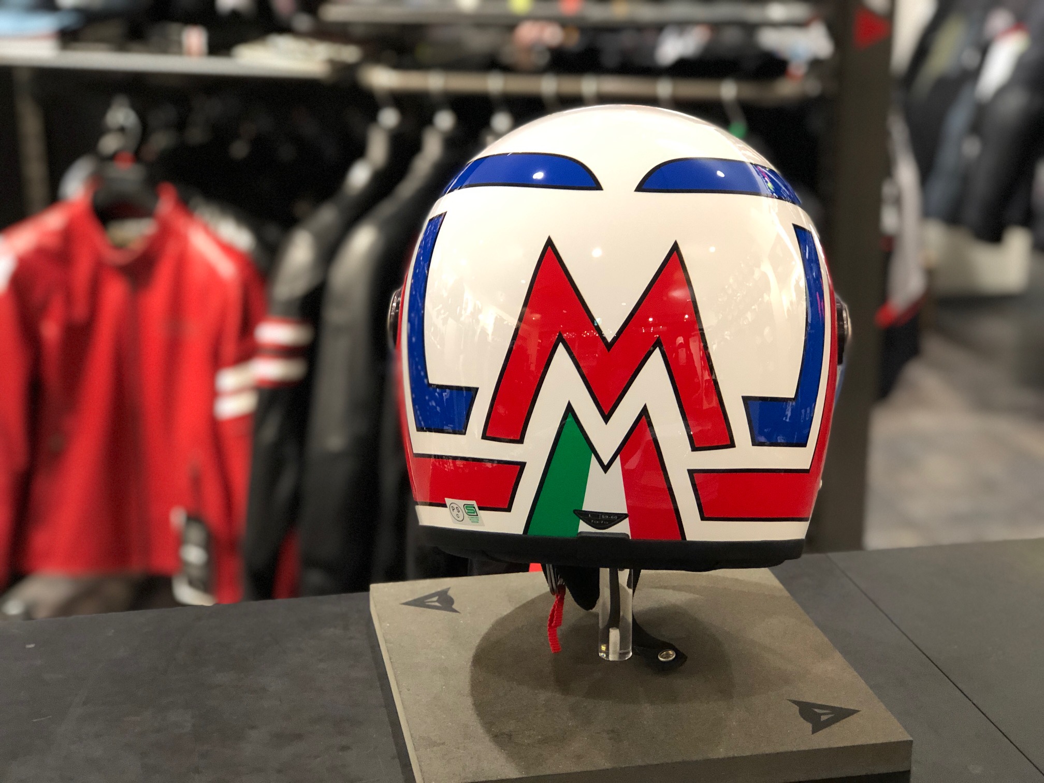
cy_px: 392
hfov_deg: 33.8
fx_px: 1719
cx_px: 522
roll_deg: +1.0
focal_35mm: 57
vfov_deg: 25.7
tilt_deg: -18.8
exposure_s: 1/32
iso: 400
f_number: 2.8
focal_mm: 6.6
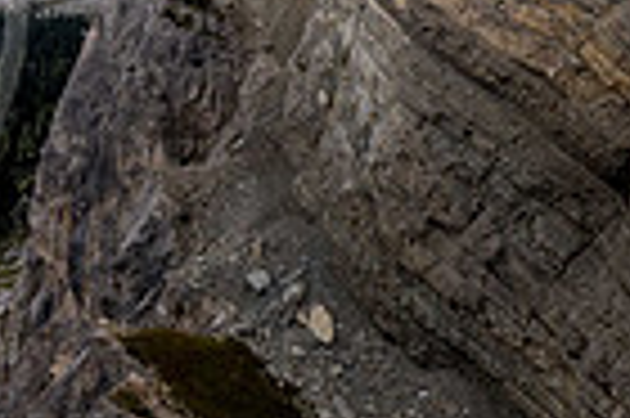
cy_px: -384
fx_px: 1853
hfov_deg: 19.3
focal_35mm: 106
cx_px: 342
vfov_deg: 11.7
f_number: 5.6
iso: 125
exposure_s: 1/160
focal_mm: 17
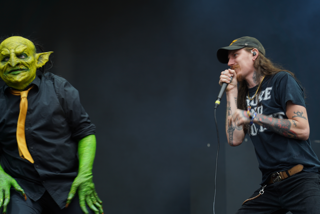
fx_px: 889
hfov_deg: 20.4
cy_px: 107
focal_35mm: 100
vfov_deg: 13.7
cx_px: 160
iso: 100
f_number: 4.5
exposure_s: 1/125
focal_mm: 100
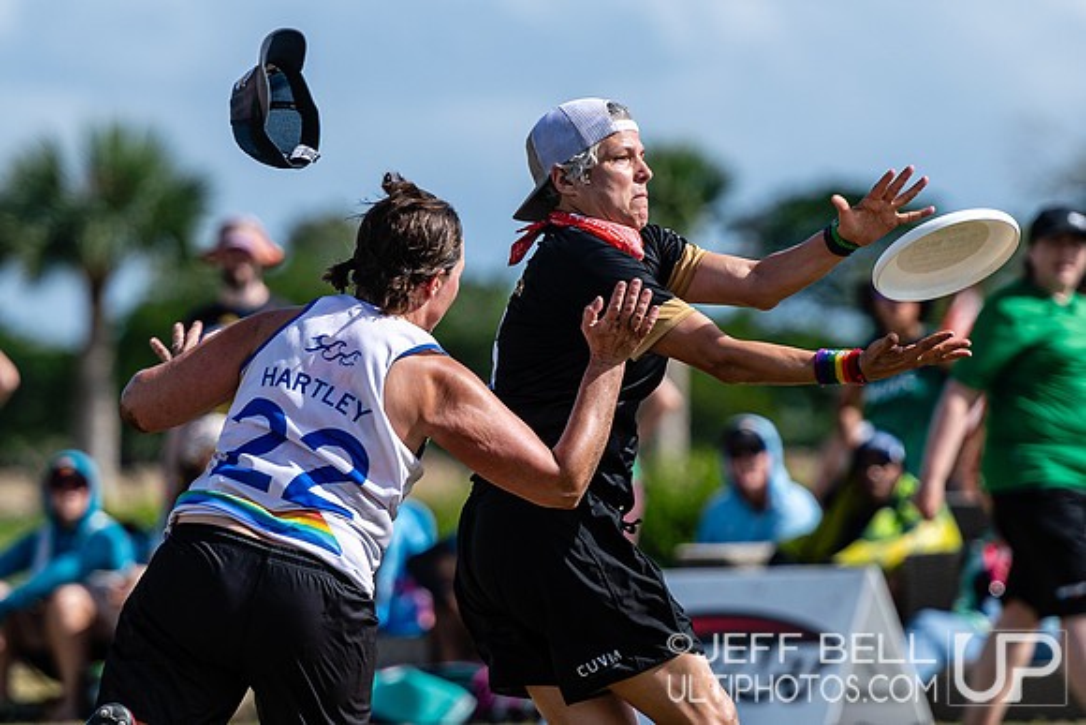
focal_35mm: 541
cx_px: 600
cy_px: 465
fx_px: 16318
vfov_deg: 2.5
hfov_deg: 3.8
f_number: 3.2
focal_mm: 200
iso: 64
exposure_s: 1/1600
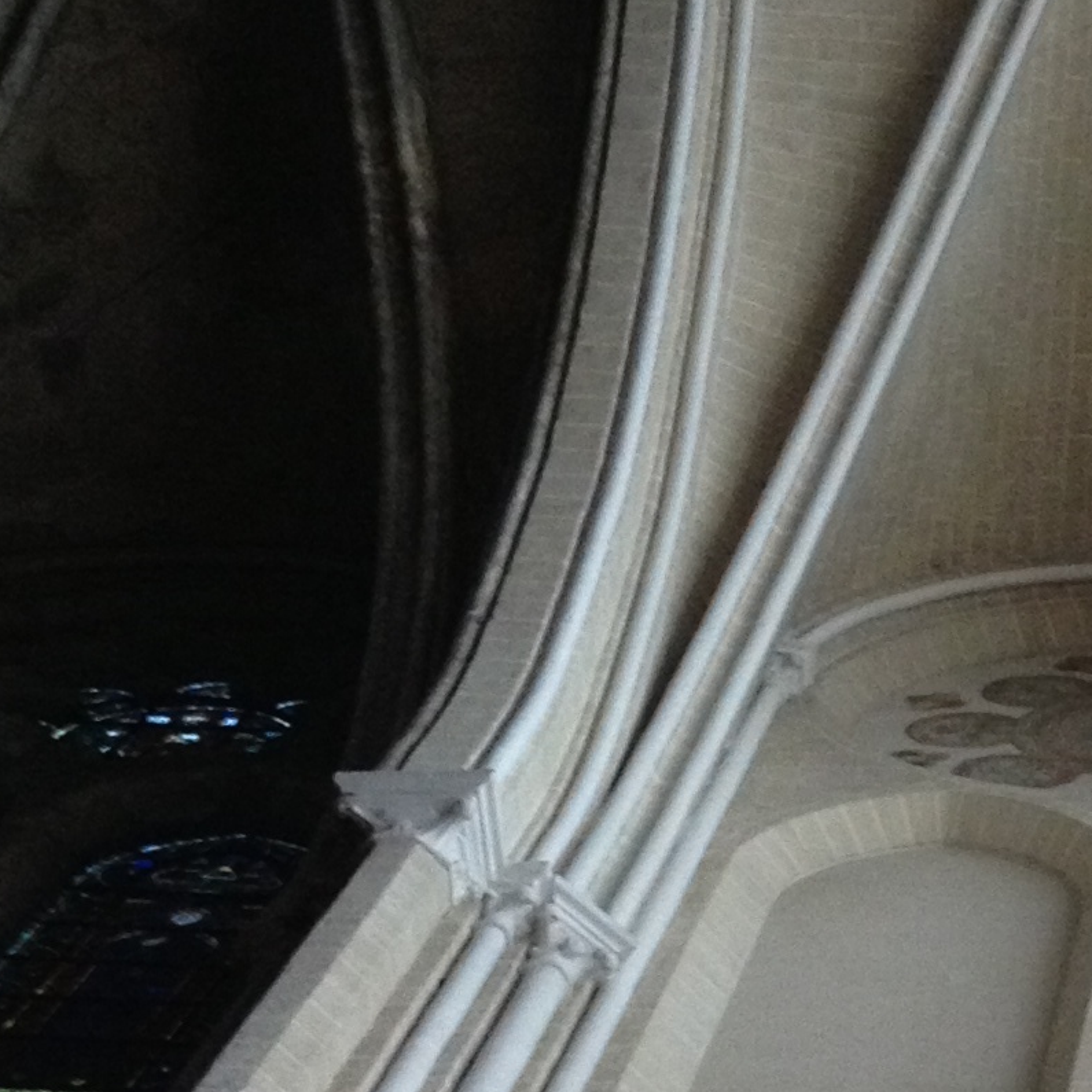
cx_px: 1464
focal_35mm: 127
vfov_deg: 13.3
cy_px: 1368
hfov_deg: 13.2
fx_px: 4533
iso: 250
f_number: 2.4
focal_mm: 4.28
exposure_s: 1/20
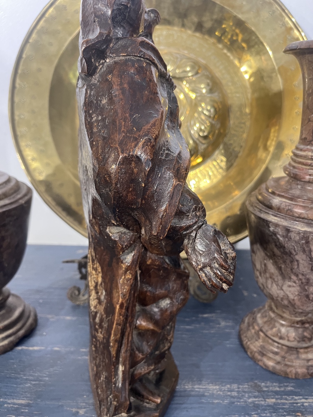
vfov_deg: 67.3
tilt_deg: -20.6
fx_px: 313
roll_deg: +1.1
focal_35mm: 26
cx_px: 156
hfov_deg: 53.1
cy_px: 208
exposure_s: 1/50
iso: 250
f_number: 1.6
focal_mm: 5.1
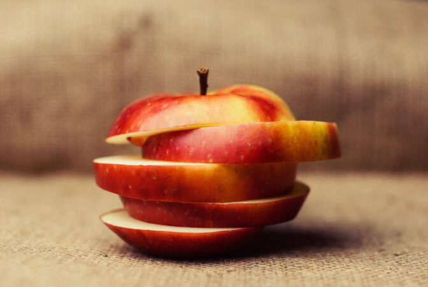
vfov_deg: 18.2
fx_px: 893
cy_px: 144
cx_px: 214
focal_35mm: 75
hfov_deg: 27.0
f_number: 3.2
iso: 100
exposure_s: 1/25
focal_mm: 50
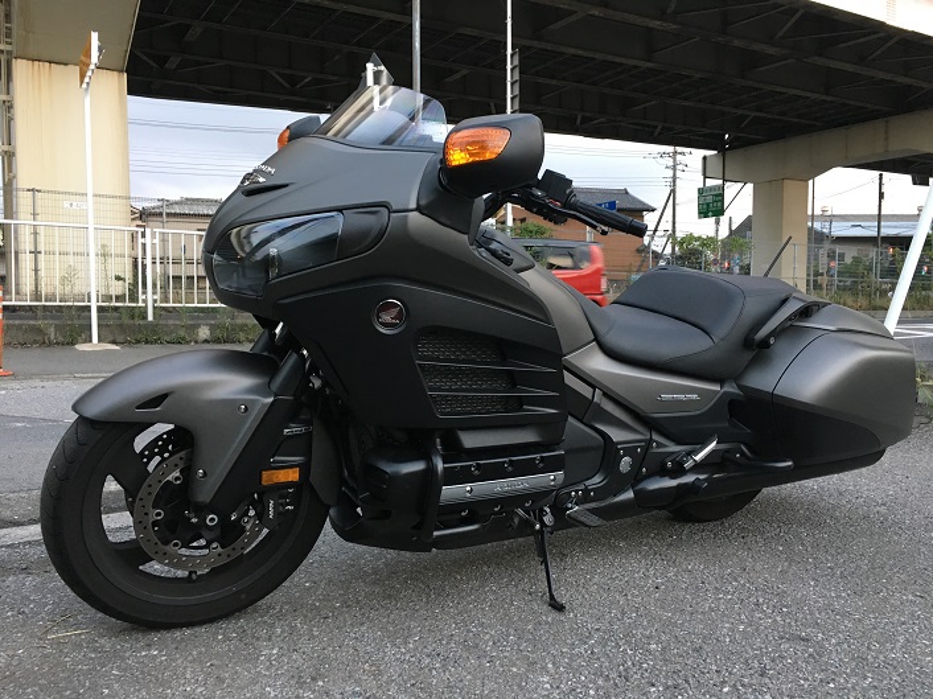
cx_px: 466
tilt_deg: -1.8
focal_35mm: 29
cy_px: 350
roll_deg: -0.7
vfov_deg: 48.2
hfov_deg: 61.7
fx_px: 781
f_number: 2.2
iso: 100
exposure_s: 1/30
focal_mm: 4.15
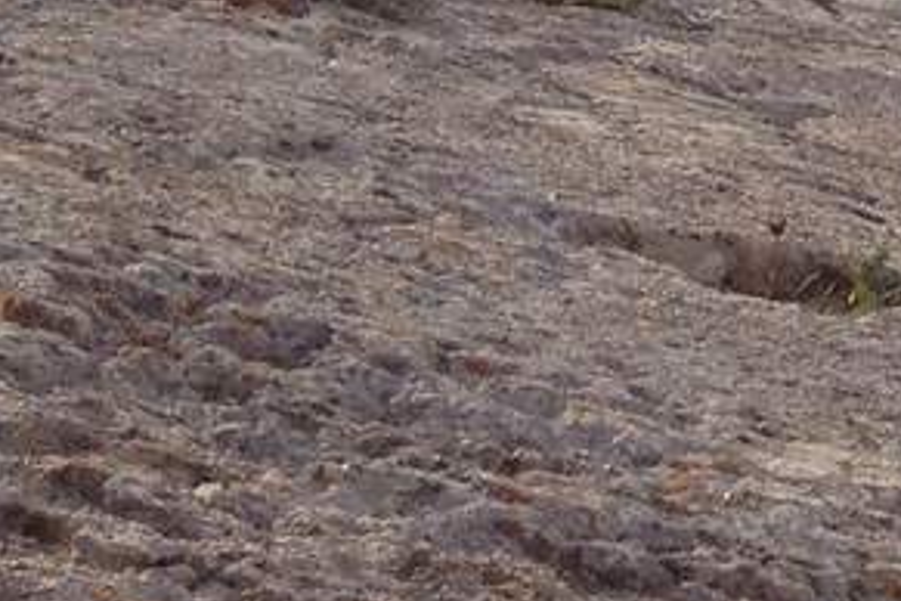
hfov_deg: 9.5
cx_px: 1926
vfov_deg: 6.4
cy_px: -1072
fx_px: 5005
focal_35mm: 200
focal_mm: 4.28
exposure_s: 1/1381
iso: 64
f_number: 2.4
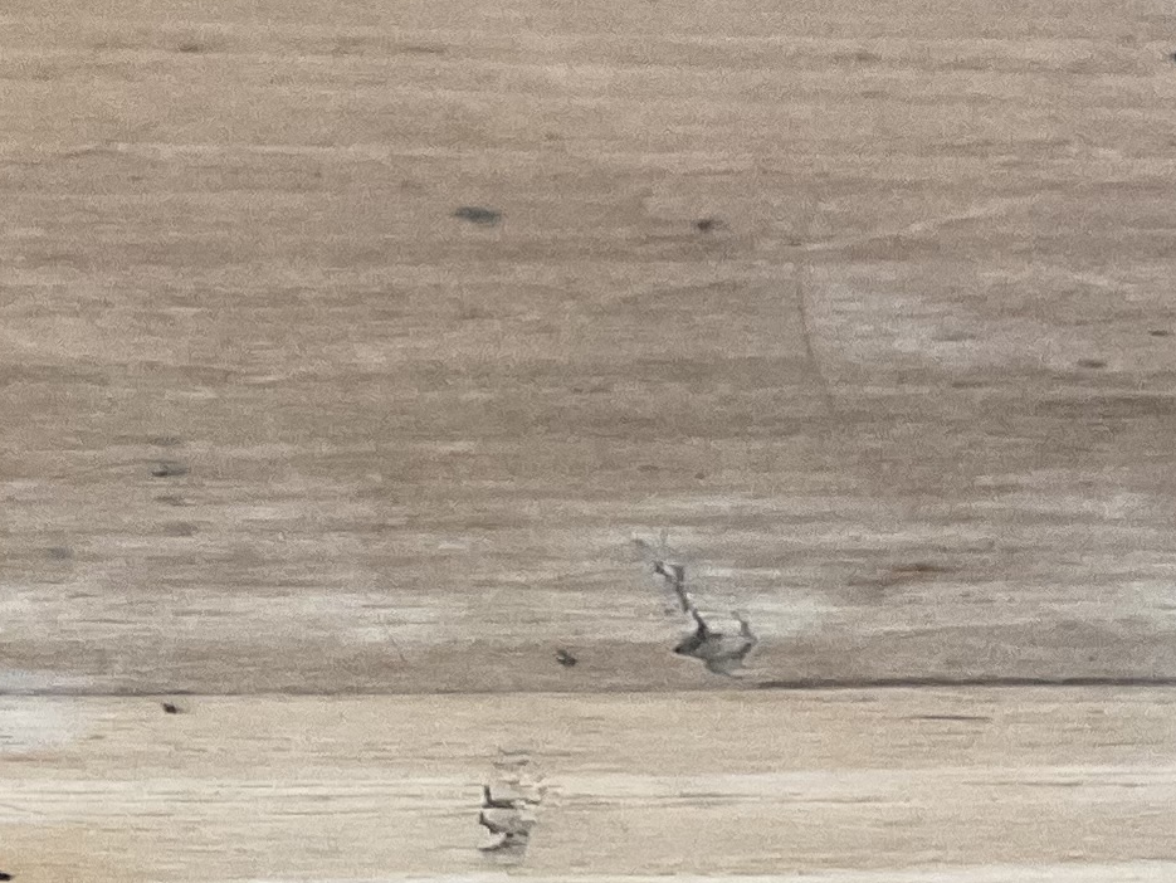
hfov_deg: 14.4
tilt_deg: -54.8
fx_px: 4248
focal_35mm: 125
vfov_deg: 10.7
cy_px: 1824
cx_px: -718
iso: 100
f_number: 1.8
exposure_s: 1/60
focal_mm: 3
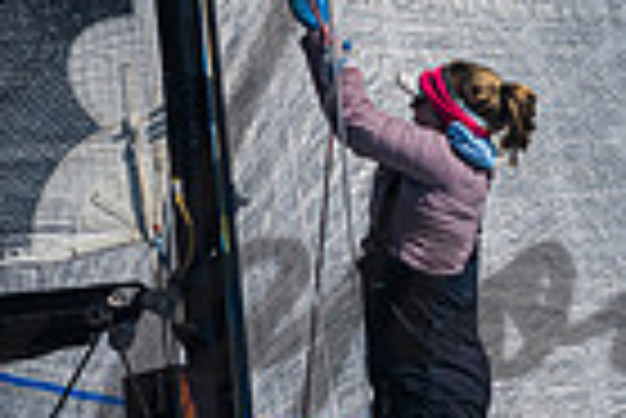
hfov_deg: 2.6
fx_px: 13804
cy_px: 267
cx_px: 459
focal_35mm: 793
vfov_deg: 1.7
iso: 400
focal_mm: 190
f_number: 6.3
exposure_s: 1/6400
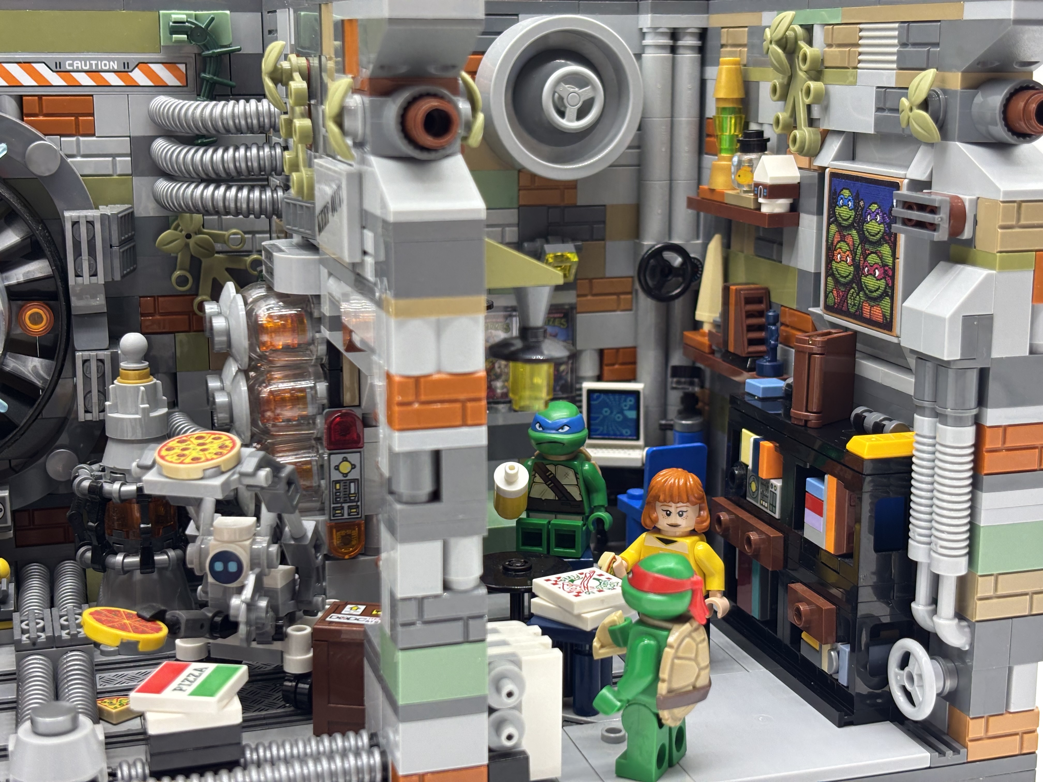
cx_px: 522
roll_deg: -0.2
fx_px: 1567
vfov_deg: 28.0
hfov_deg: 36.8
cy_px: 391
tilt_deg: -12.5
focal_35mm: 52
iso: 50
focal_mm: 5.96
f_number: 1.6
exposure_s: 1/118
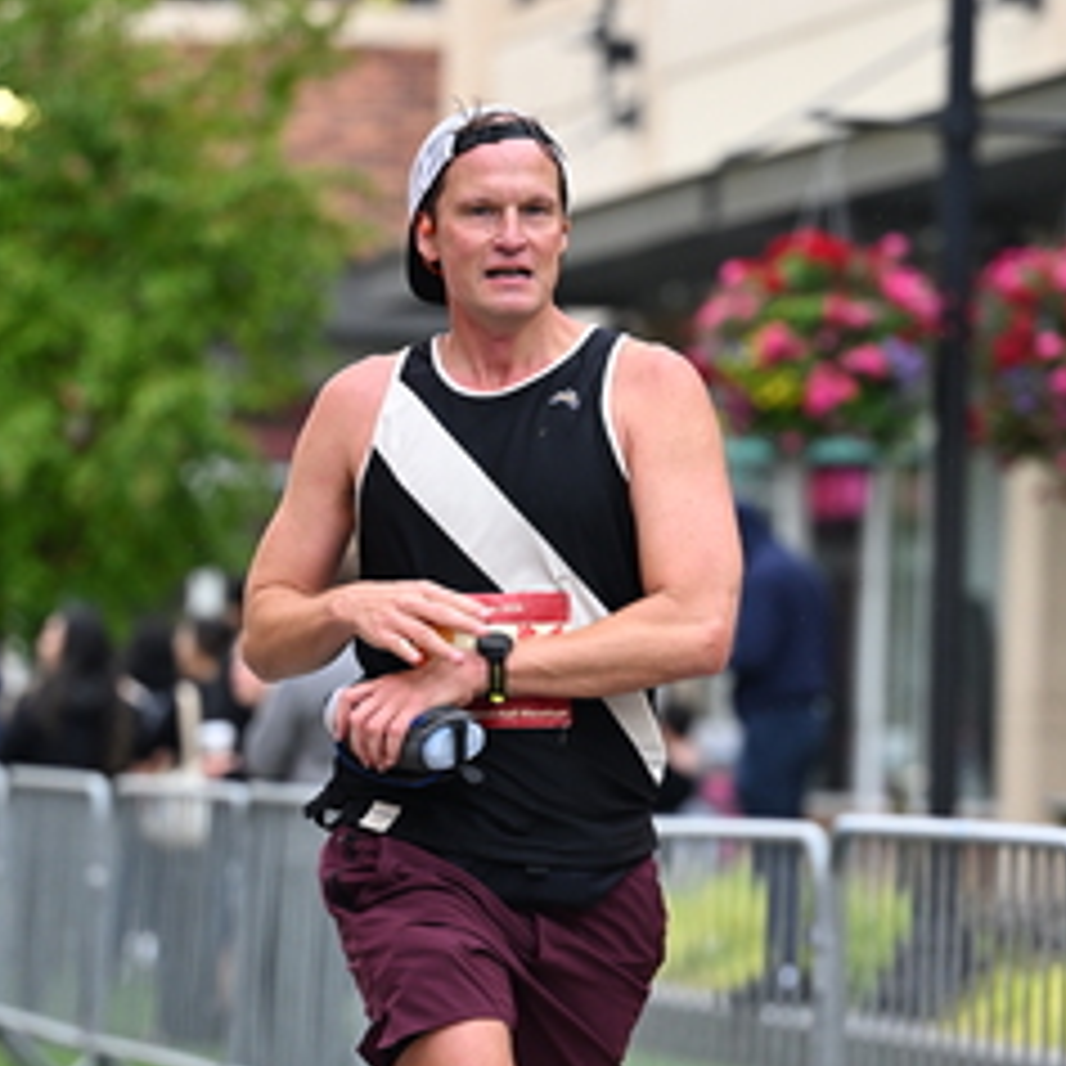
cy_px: 616
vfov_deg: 7.7
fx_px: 7909
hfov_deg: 7.7
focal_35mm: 227
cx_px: 650
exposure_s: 1/1600
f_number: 2.8
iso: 1000
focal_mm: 115
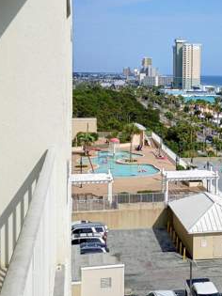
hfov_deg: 23.9
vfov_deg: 32.6
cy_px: 112
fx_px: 505
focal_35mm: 59
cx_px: 213
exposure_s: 1/1866
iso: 101
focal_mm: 4.27
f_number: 1.8
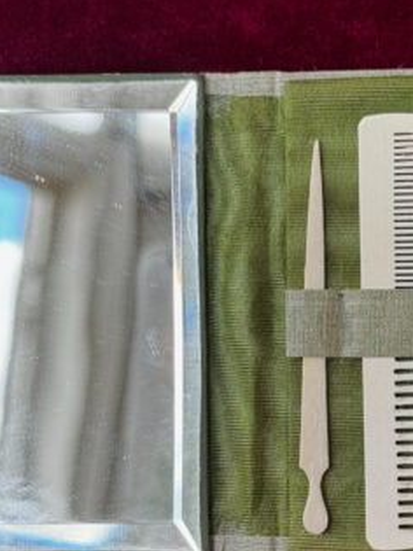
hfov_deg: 23.9
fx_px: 971
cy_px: 315
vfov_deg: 31.6
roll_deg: +1.4
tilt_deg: -18.0
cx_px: 259
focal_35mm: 61
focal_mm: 6.76
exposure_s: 1/196
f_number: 1.78
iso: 50
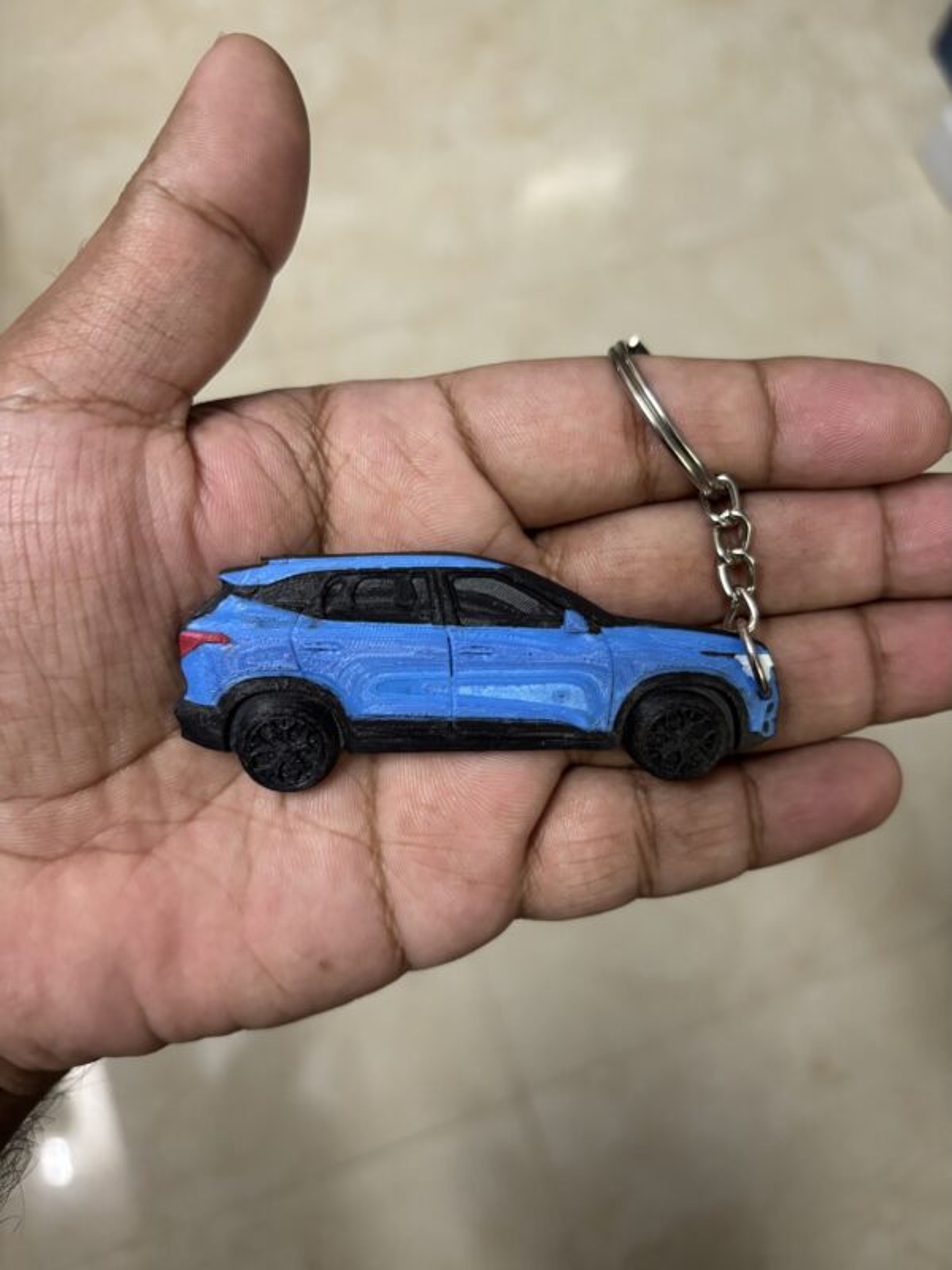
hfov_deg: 53.1
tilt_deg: -71.8
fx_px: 953
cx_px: 476
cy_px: 635
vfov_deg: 67.3
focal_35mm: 26
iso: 400
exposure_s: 1/50
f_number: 1.6
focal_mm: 5.96
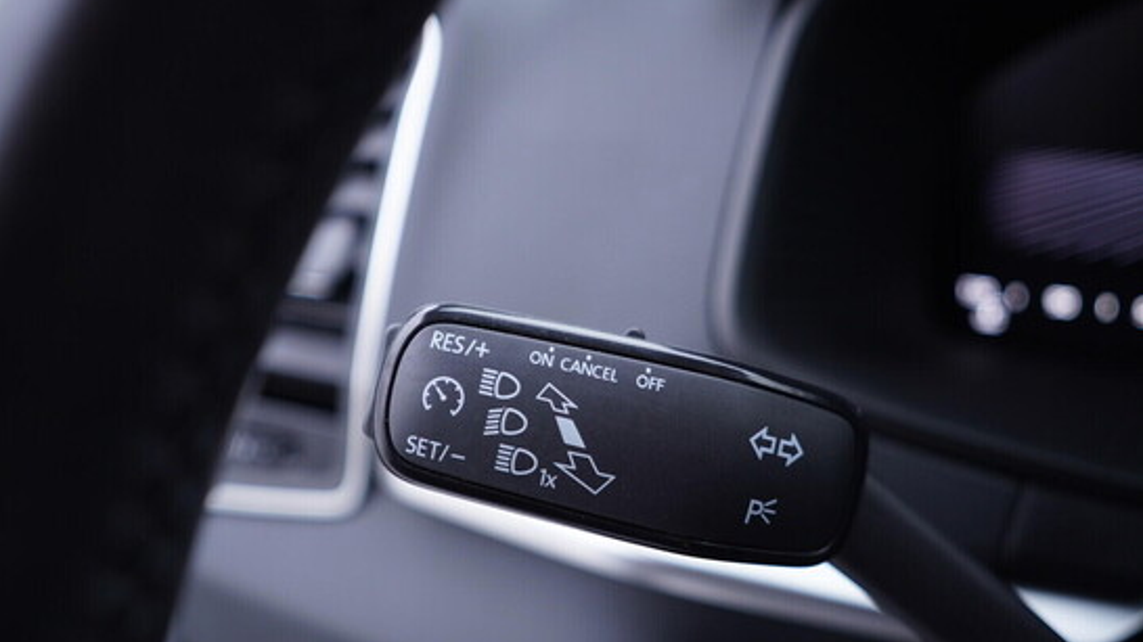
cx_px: 574
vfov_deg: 31.1
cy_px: 361
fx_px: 1152
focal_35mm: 38
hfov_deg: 52.8
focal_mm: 24
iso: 160
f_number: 2.8
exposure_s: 1/40
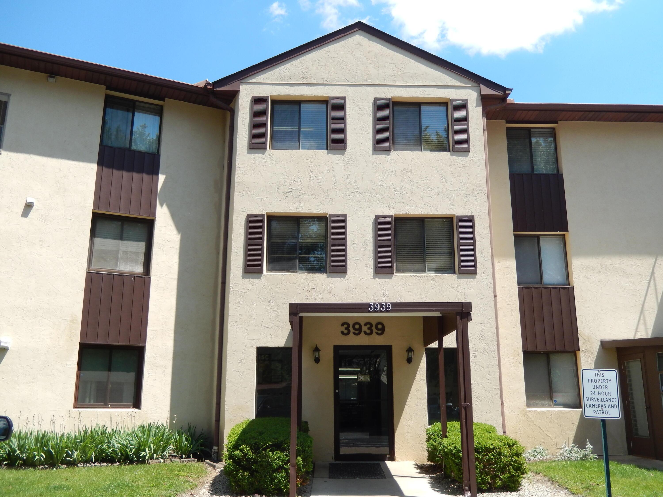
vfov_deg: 44.2
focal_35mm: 32
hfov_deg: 56.8
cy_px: 248
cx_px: 332
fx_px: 613
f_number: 3.8
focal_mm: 5.7
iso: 125
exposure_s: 1/640
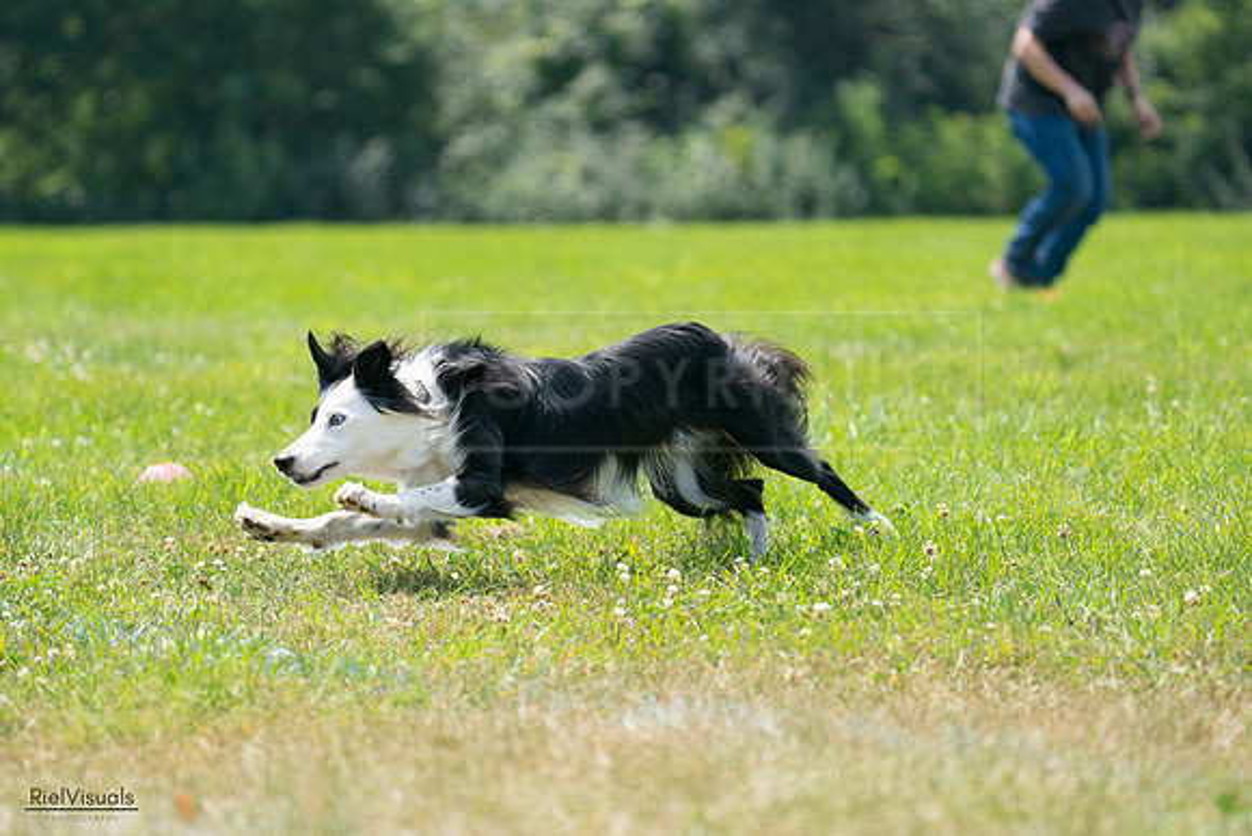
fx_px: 8696
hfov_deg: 8.2
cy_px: 418
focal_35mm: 250
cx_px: 626
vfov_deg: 5.5
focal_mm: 250
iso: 1250
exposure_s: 1/4000
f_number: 5.6
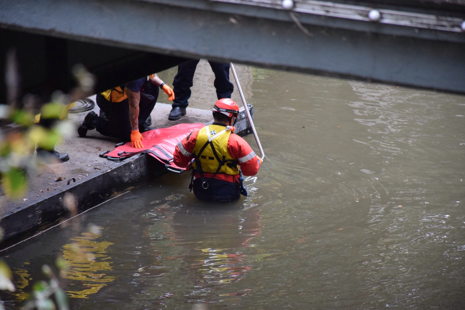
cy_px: 155
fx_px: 2712
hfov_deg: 9.8
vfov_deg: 6.5
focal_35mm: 210
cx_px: 232
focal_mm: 140
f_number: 5.6
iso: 3200
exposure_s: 1/400
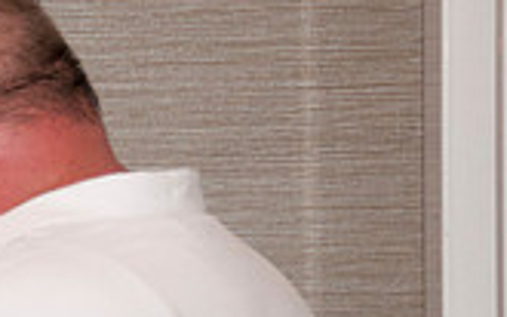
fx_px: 5194
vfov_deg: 3.5
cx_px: -307
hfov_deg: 5.5
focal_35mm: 376
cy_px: 408
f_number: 5.6
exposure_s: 1/60
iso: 800
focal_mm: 70
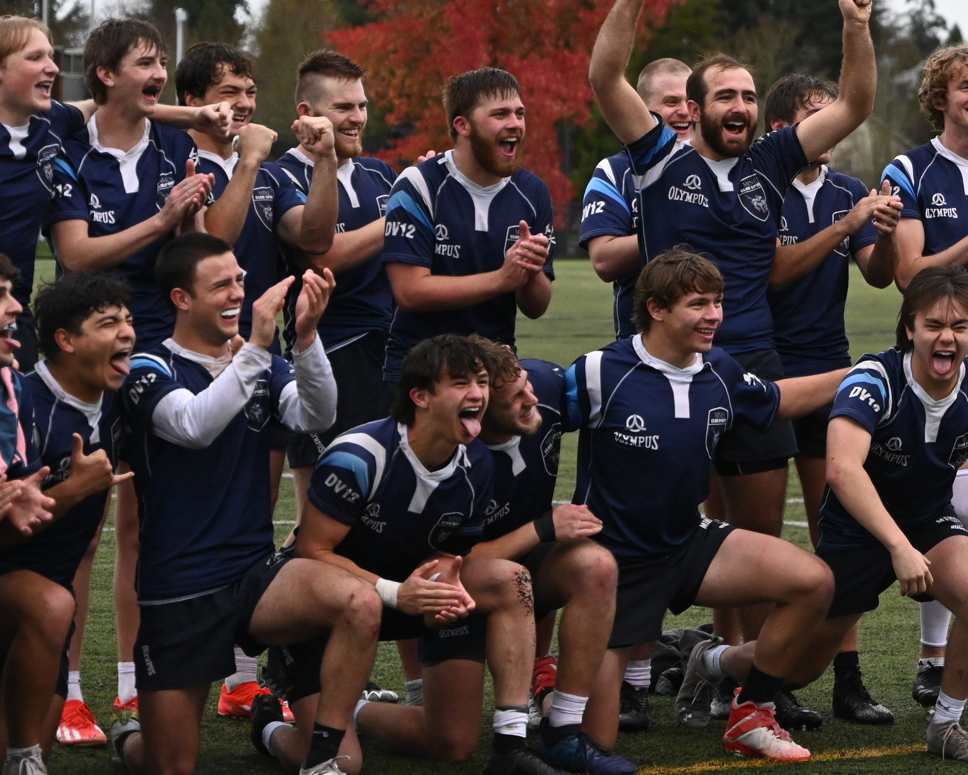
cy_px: 135
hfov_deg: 11.5
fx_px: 4756
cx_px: 1064
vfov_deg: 9.3
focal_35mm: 166
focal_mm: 64
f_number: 3.2
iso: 2000
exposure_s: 1/1250
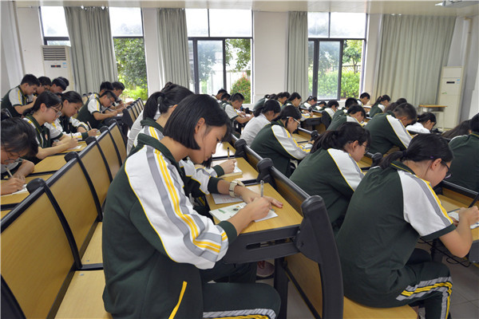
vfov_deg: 53.1
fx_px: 319
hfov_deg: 73.7
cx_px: 240
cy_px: 160
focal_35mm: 24
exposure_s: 1/125
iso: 1600
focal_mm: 24
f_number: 5.6
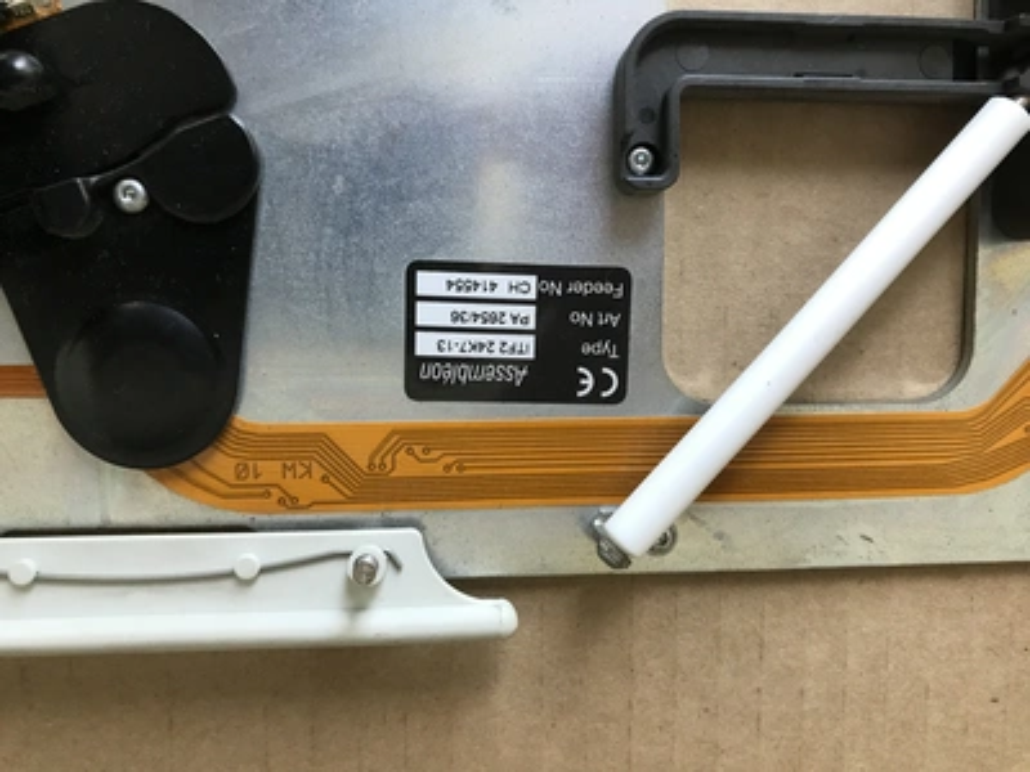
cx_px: 515
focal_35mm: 28
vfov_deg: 49.7
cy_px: 386
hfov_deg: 63.4
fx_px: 833
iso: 32
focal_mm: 3.99
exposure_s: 1/30
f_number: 1.8
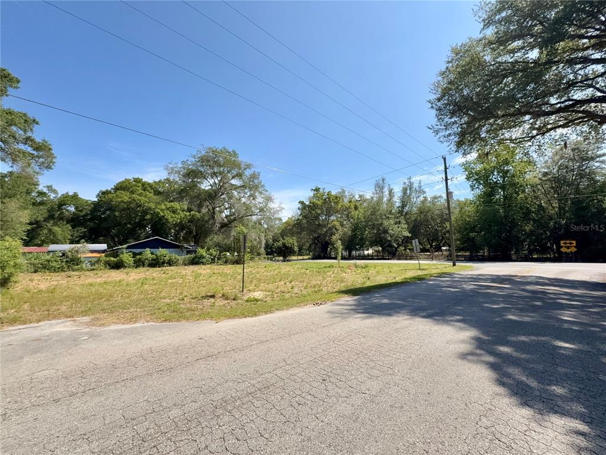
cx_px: 303
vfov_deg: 85.7
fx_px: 245
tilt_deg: +7.2
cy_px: 228
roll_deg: +1.6
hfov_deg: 102.1
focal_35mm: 14
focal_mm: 2.22
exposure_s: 1/1901
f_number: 2.2
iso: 50
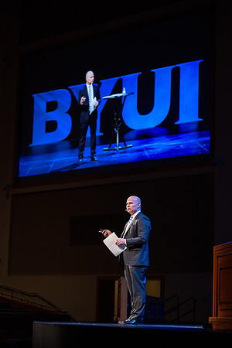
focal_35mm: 86
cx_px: 116
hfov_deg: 15.9
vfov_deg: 23.6
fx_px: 831
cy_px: 174
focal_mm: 86
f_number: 3.5
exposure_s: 1/250
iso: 1000
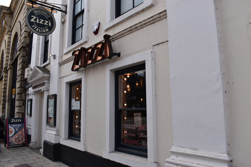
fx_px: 188
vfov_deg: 47.9
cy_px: 84
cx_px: 126
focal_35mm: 27
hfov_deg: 67.4
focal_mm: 18
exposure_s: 1/250
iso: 180
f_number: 8
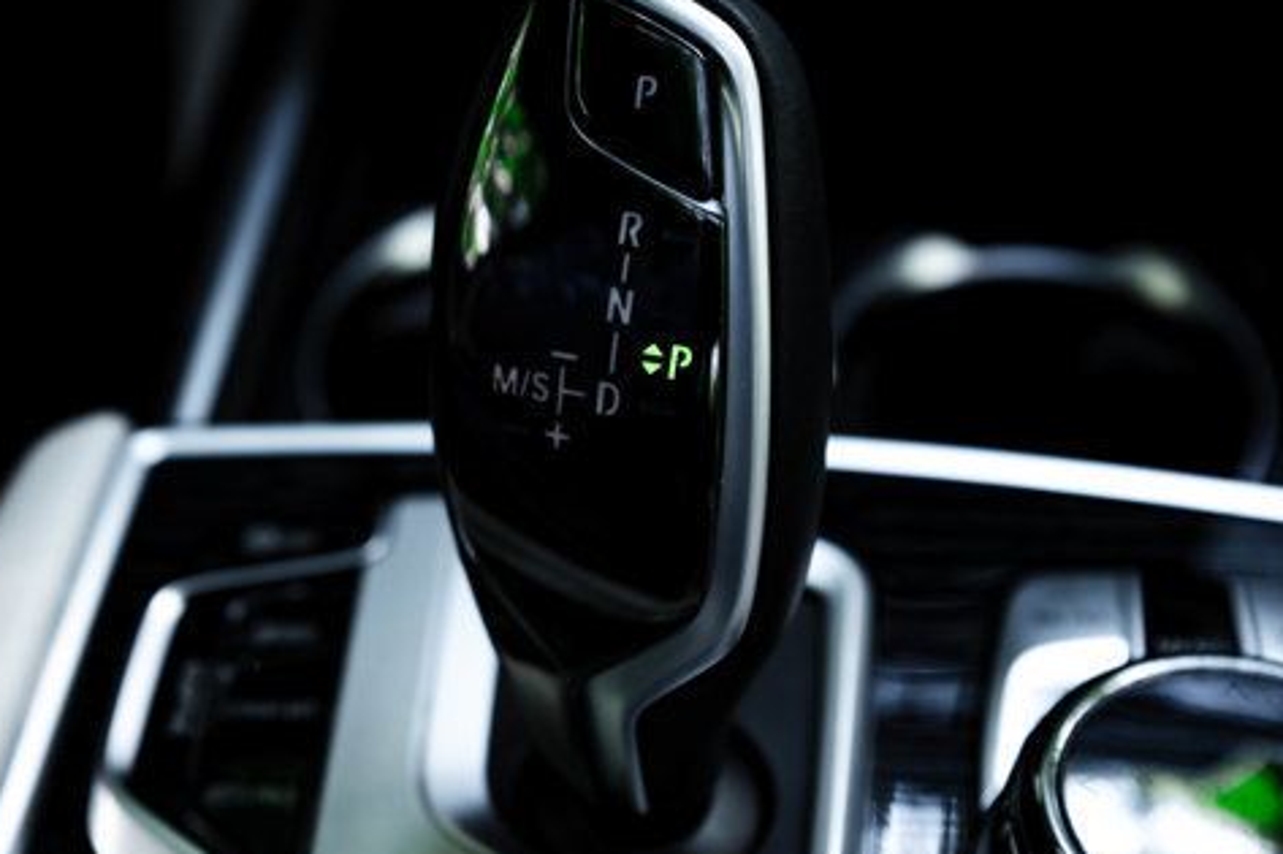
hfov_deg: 30.8
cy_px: 302
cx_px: 437
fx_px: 2316
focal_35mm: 65
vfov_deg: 20.8
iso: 800
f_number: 4.5
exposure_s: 1/250
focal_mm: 48
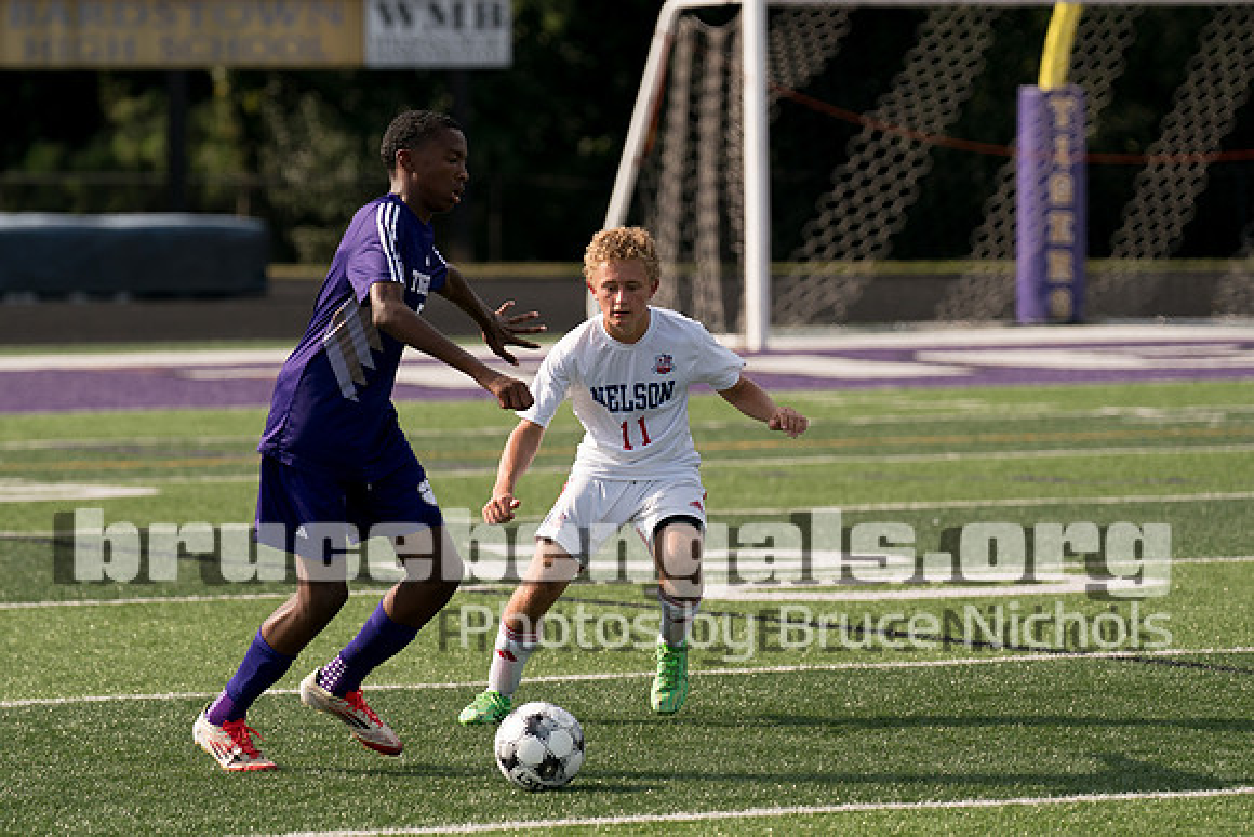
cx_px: 618
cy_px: 453
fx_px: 8299
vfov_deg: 5.8
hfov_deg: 8.6
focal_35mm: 238
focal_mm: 145
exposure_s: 1/2000
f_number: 2.8
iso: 160
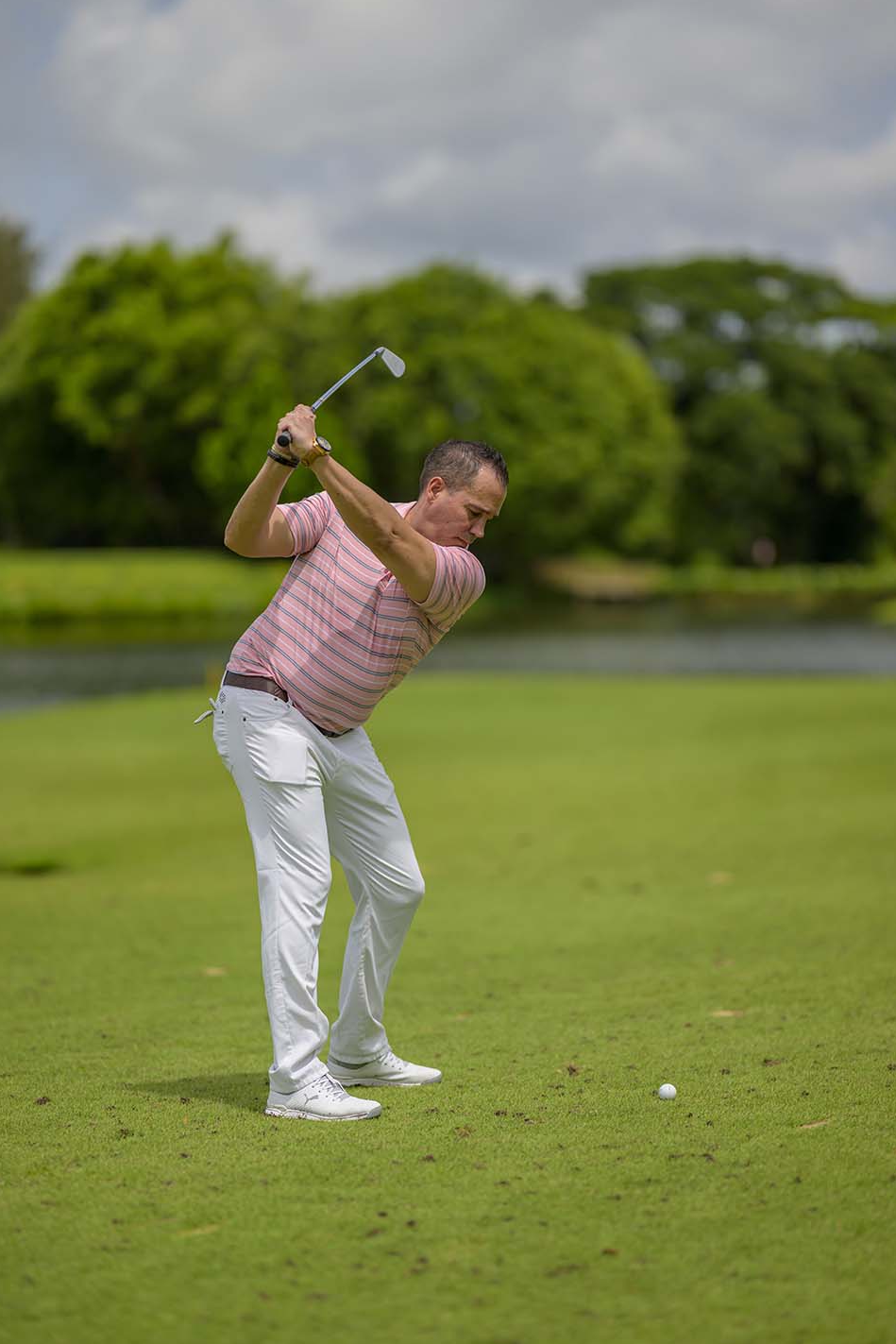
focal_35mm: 86
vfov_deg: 23.6
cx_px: 448
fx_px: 3210
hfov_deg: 15.9
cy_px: 674
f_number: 1.2
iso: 180
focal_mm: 85
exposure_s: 1/20000
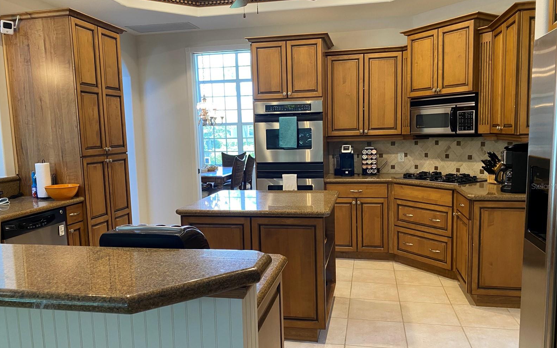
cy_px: 186
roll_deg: +1.0
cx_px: 282
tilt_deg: -5.8
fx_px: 425
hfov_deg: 66.5
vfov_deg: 44.5
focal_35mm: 28
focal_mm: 4.25
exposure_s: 1/60
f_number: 1.8
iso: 160
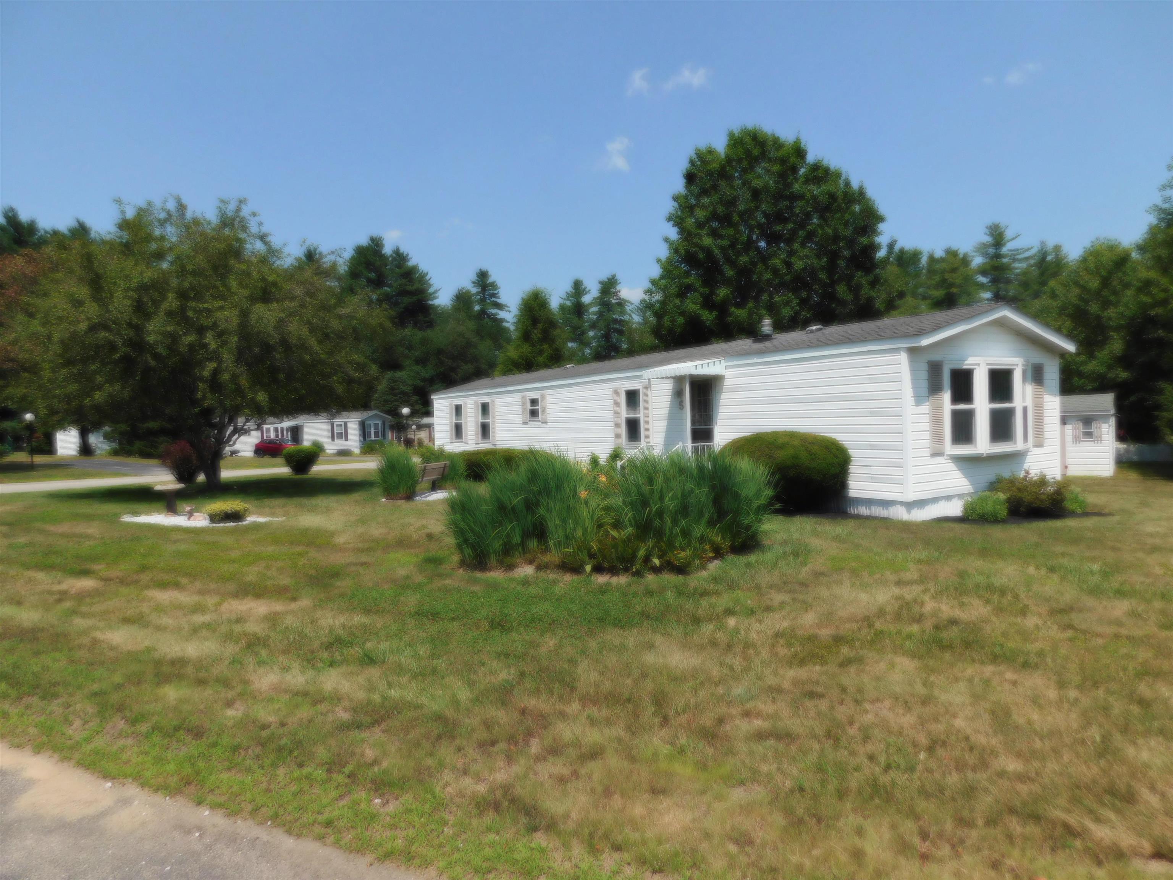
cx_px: 586
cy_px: 440
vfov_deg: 58.9
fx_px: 779
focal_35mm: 23
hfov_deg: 73.9
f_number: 6
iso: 125
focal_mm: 4
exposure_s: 1/800
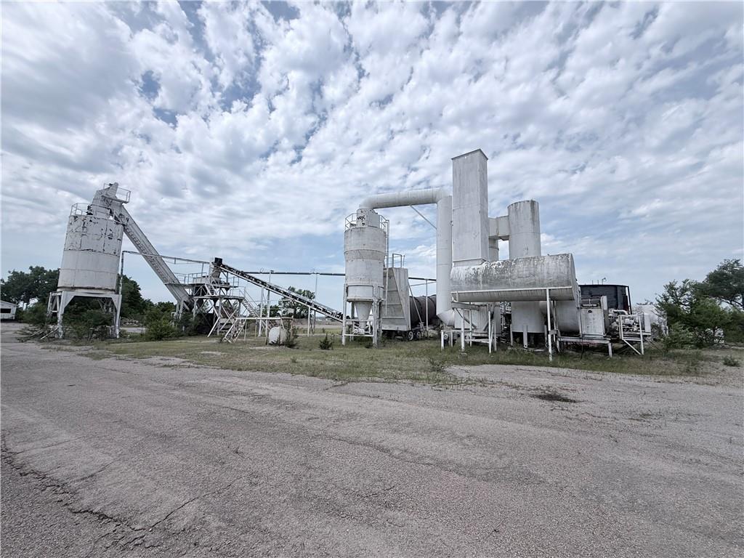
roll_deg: -2.1
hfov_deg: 102.1
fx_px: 301
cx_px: 372
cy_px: 279
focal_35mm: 14
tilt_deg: +8.7
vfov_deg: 85.7
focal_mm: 2.22
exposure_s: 1/3891
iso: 50
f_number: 2.2
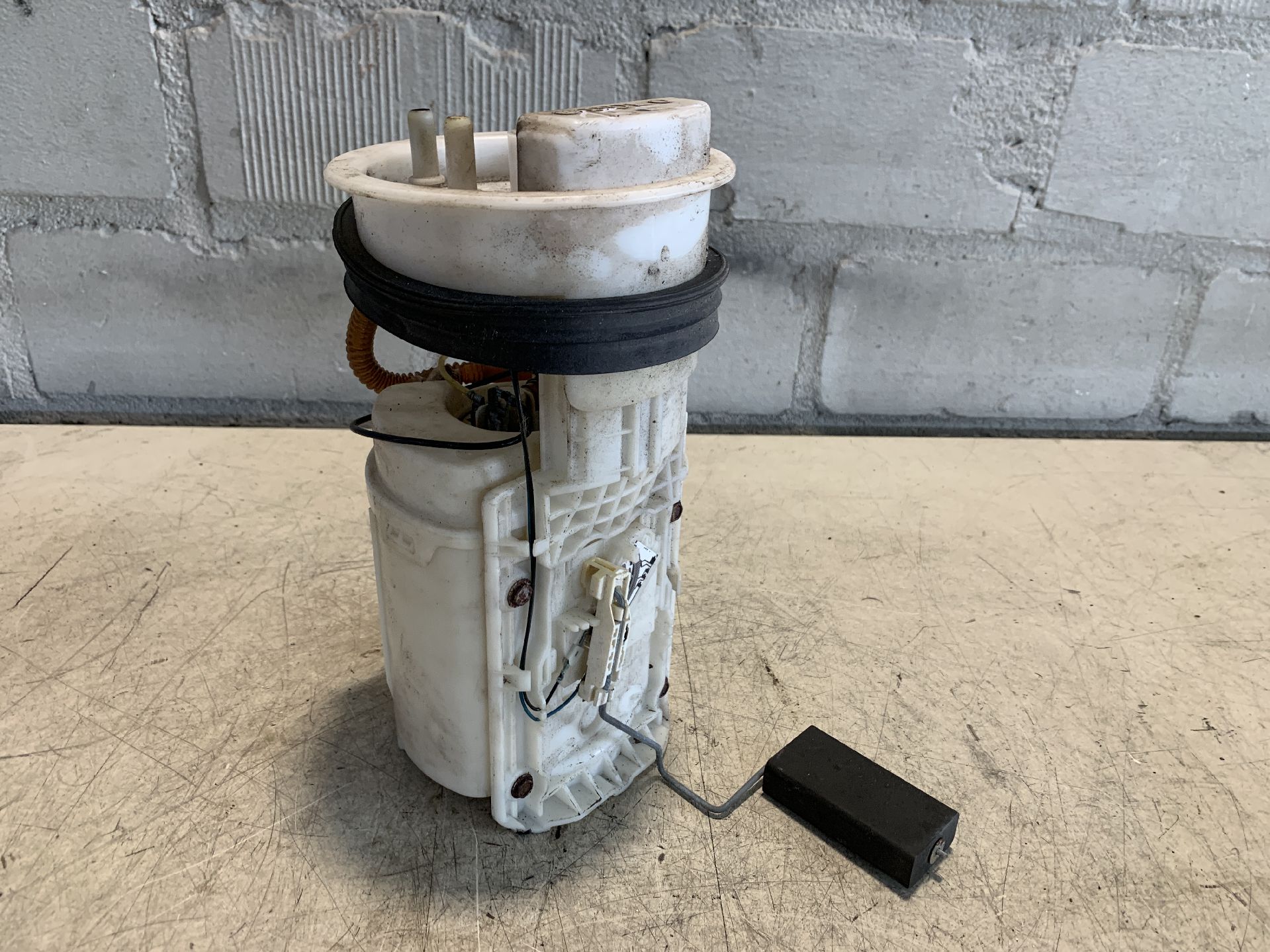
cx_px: 635
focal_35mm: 26
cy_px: 476
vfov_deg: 53.1
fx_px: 954
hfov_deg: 67.3
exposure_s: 1/50
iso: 100
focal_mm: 4.25
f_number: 1.8
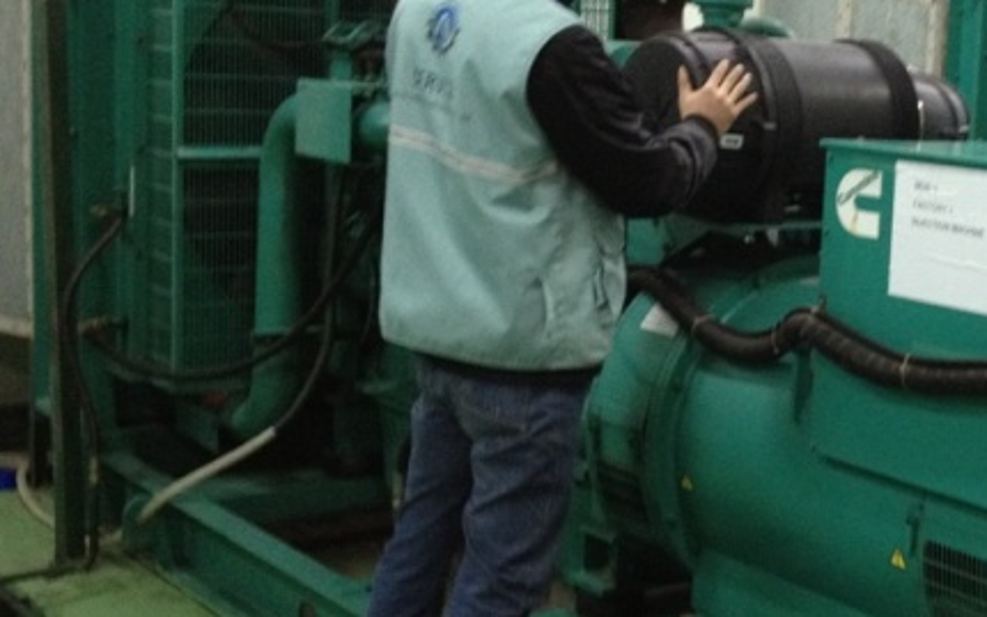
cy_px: 305
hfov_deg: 28.6
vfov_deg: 18.9
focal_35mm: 69
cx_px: 884
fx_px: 1857
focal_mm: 4.28
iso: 250
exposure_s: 1/20
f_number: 2.4
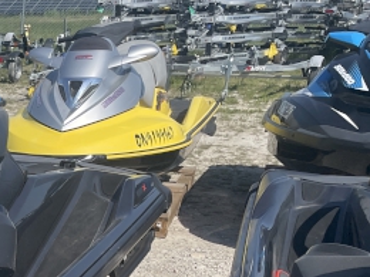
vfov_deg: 17.9
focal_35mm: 80
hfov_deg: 20.6
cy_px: 294
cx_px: -196
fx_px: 855
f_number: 1.6
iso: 32
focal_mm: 4.2
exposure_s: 1/3205
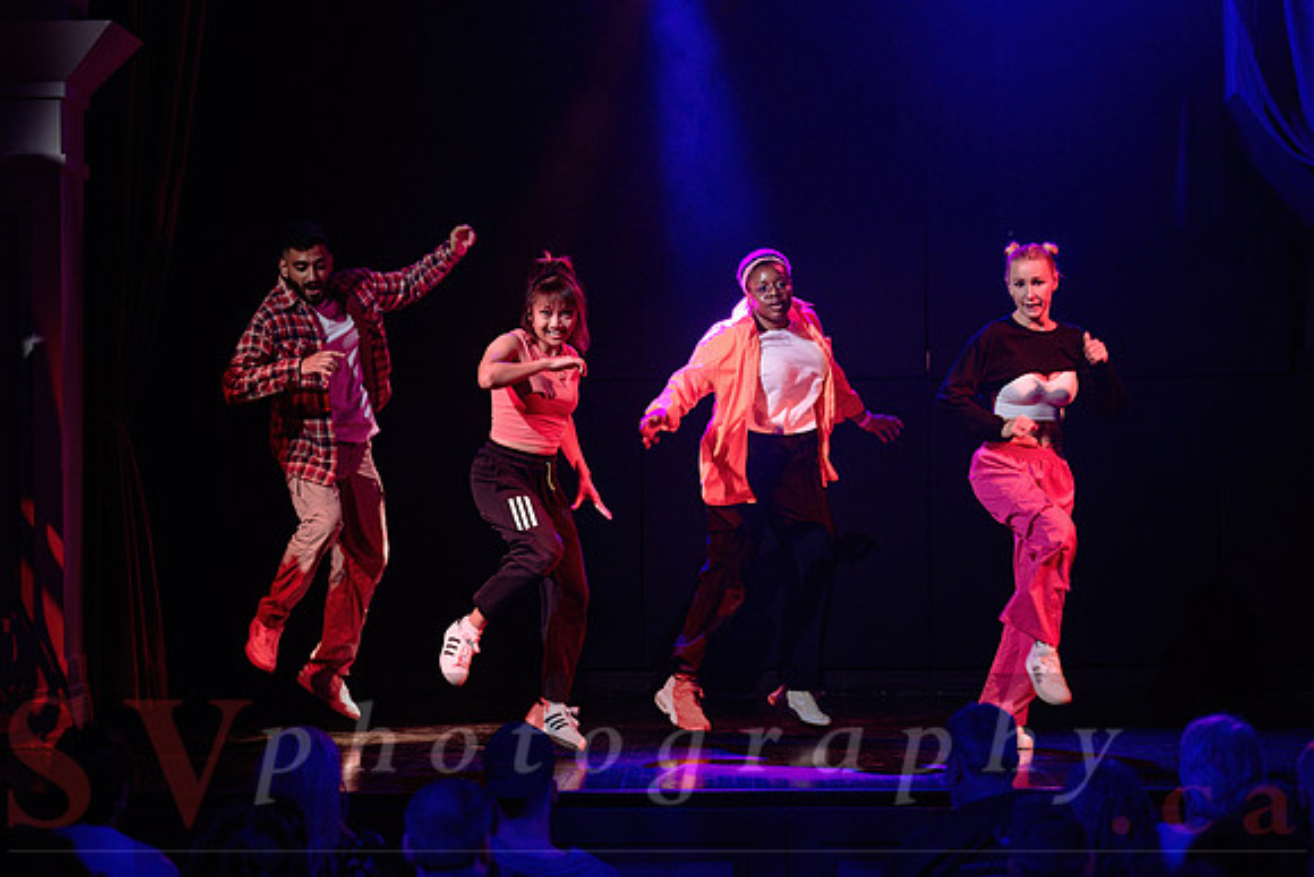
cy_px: 438
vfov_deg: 11.4
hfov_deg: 17.1
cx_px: 657
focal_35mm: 120
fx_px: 4381
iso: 1600
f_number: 2.8
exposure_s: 1/160
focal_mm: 120
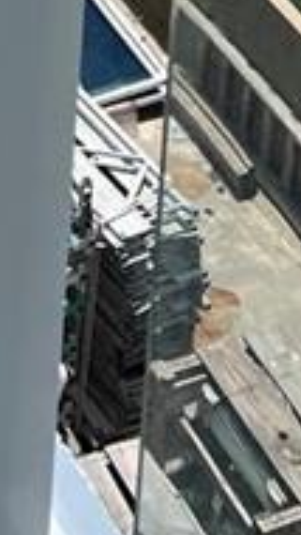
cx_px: -53
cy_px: -1081
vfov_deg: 9.4
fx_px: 2538
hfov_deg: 6.7
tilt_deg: -8.3
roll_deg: +0.9
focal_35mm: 179
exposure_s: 1/6579
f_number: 1.5
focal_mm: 5.7
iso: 50
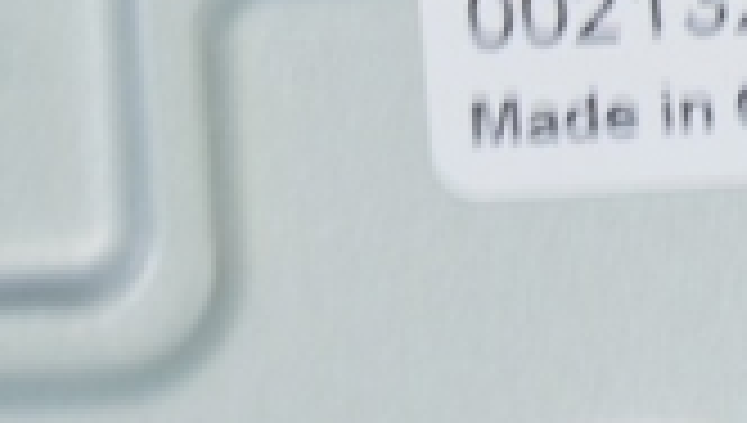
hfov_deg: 6.5
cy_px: -398
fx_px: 6587
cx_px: 855
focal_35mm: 332
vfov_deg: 3.6
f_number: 5.6
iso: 400
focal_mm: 55
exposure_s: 1/20
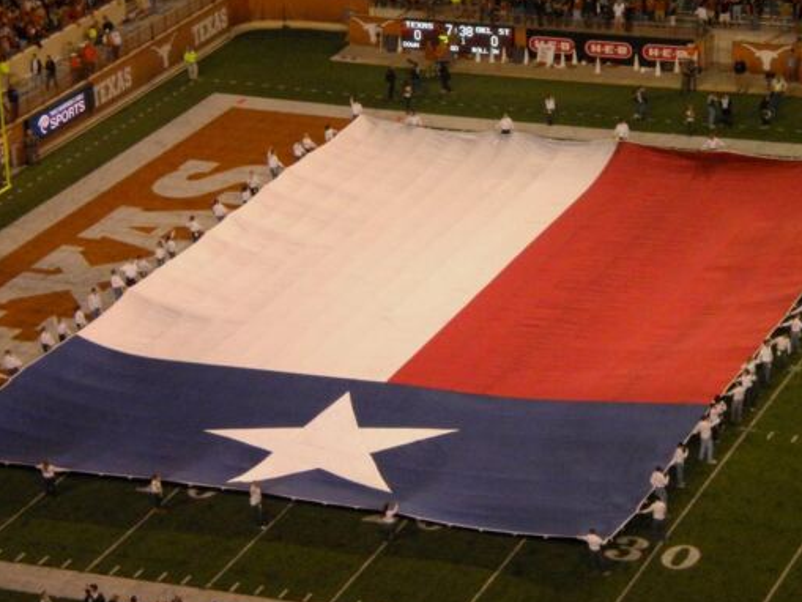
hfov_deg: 14.9
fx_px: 3059
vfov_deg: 11.2
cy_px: 293
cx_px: 425
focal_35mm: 132
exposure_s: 1/125
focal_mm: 18.9
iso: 263
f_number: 5.9
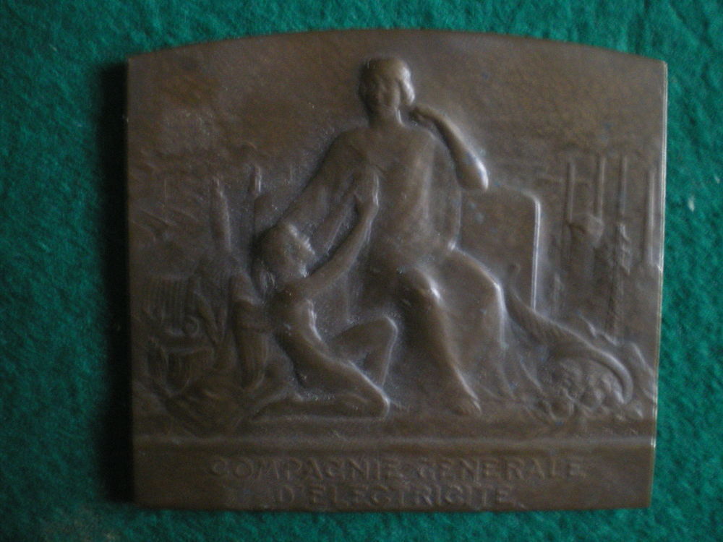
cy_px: 271
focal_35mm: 38
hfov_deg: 49.0
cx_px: 362
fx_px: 794
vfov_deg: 37.7
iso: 400
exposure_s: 1/4
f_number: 3.1
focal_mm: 6.3
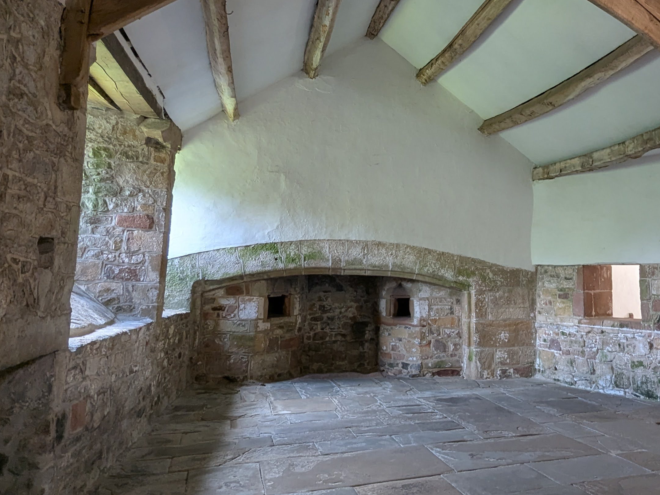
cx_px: 436
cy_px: 206
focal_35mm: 30
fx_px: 572
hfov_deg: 58.7
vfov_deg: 46.6
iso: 151
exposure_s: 1/25
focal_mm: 2.35
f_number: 2.2
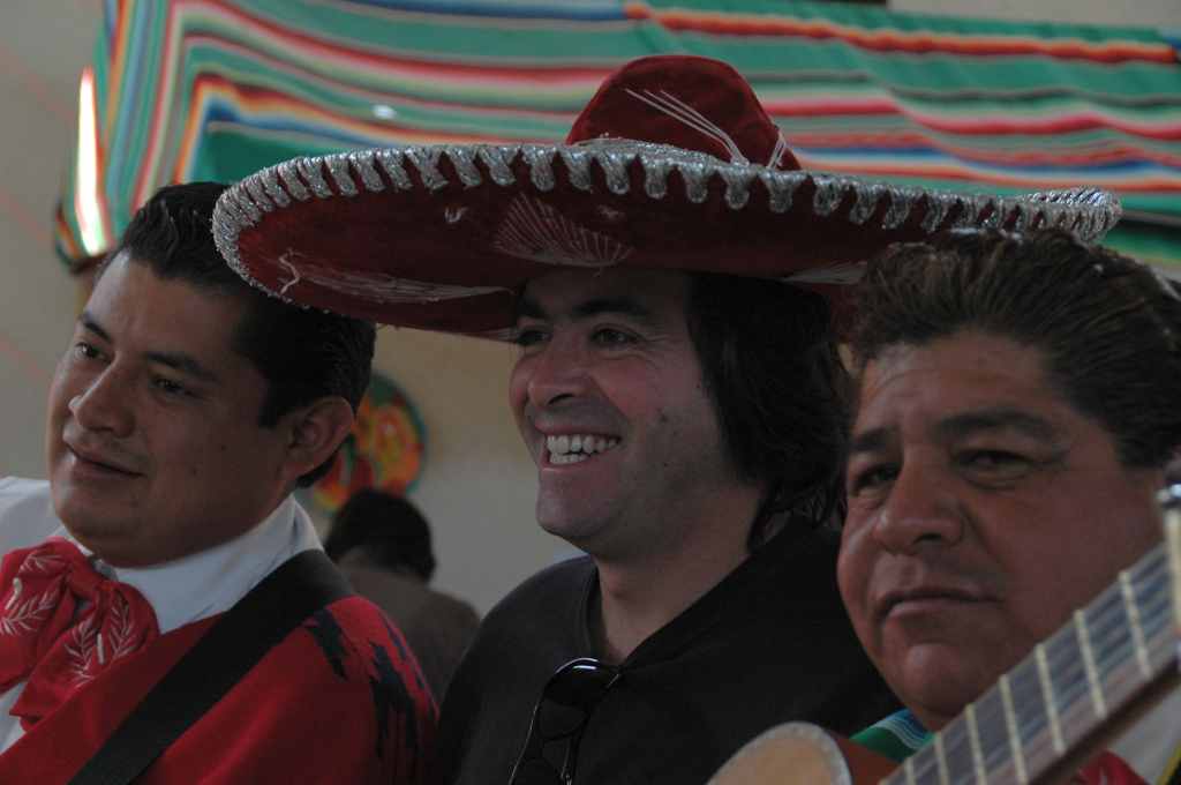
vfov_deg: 16.2
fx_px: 2752
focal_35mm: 84
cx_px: 590
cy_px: 392
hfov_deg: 24.2
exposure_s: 1/60
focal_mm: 56
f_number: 5
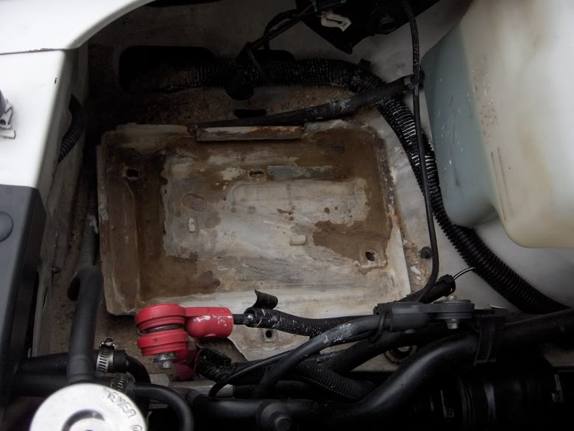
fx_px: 663
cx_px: 283
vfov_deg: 36.0
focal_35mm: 40
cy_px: 211
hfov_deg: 46.8
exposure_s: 1/485
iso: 100
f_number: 2.8
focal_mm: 8
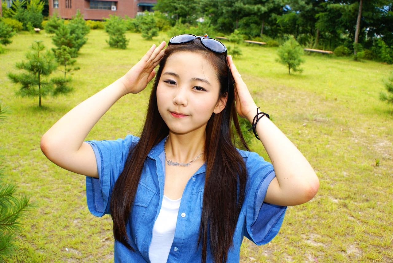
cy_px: 132
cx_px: 196
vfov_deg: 34.3
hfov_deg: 49.5
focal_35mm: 39
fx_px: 426
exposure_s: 1/125
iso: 100
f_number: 5.6
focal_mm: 26
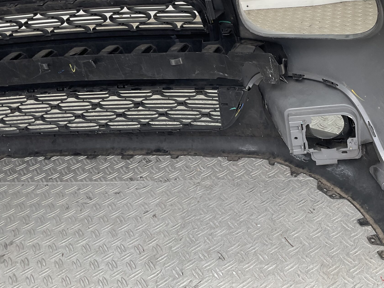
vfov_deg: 32.5
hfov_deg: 41.8
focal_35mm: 44
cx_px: 281
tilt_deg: -30.2
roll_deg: +11.9
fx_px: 488
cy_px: 92
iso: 20
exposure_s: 1/120
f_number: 1.8
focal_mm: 3
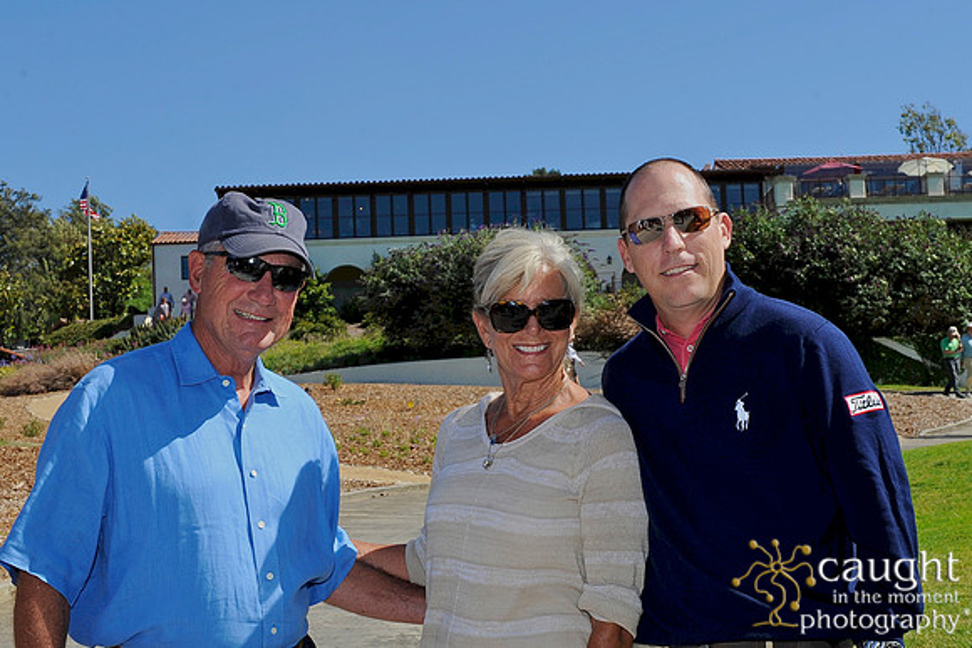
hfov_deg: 48.4
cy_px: 324
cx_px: 486
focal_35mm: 40
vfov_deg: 33.4
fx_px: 1080
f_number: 11
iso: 200
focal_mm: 40
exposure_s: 1/250
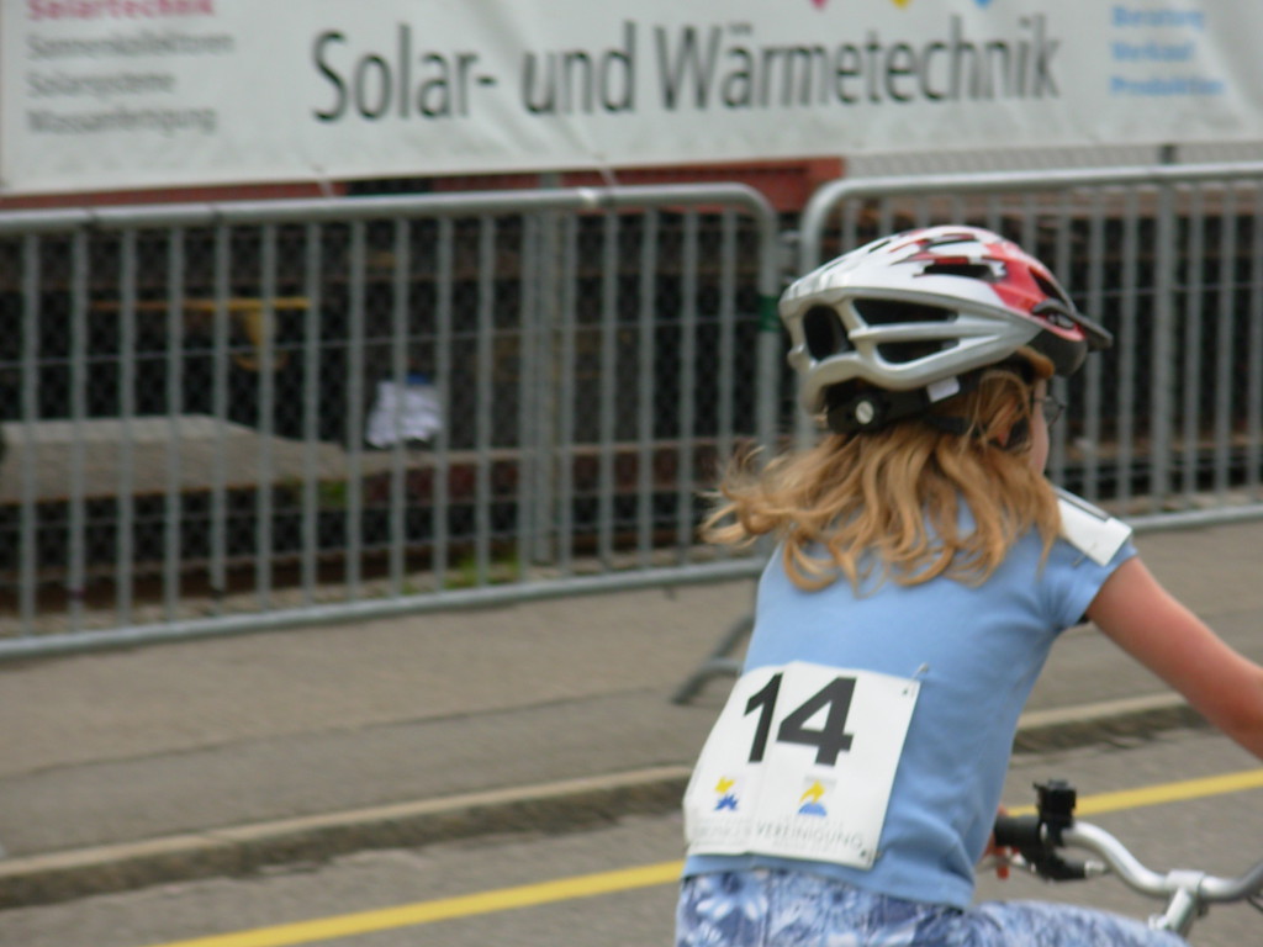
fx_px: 6567
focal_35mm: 180
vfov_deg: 8.2
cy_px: 474
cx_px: 632
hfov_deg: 11.0
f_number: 5
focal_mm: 29.8
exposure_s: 1/197
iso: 50
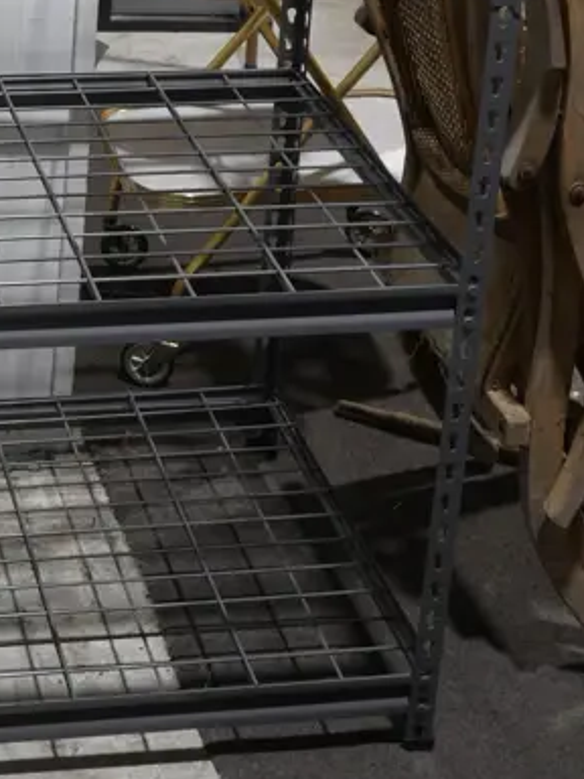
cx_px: -45
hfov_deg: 17.8
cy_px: -116
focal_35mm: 80
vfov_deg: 22.7
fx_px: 1800
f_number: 3.6
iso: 200
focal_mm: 15
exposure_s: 1/60
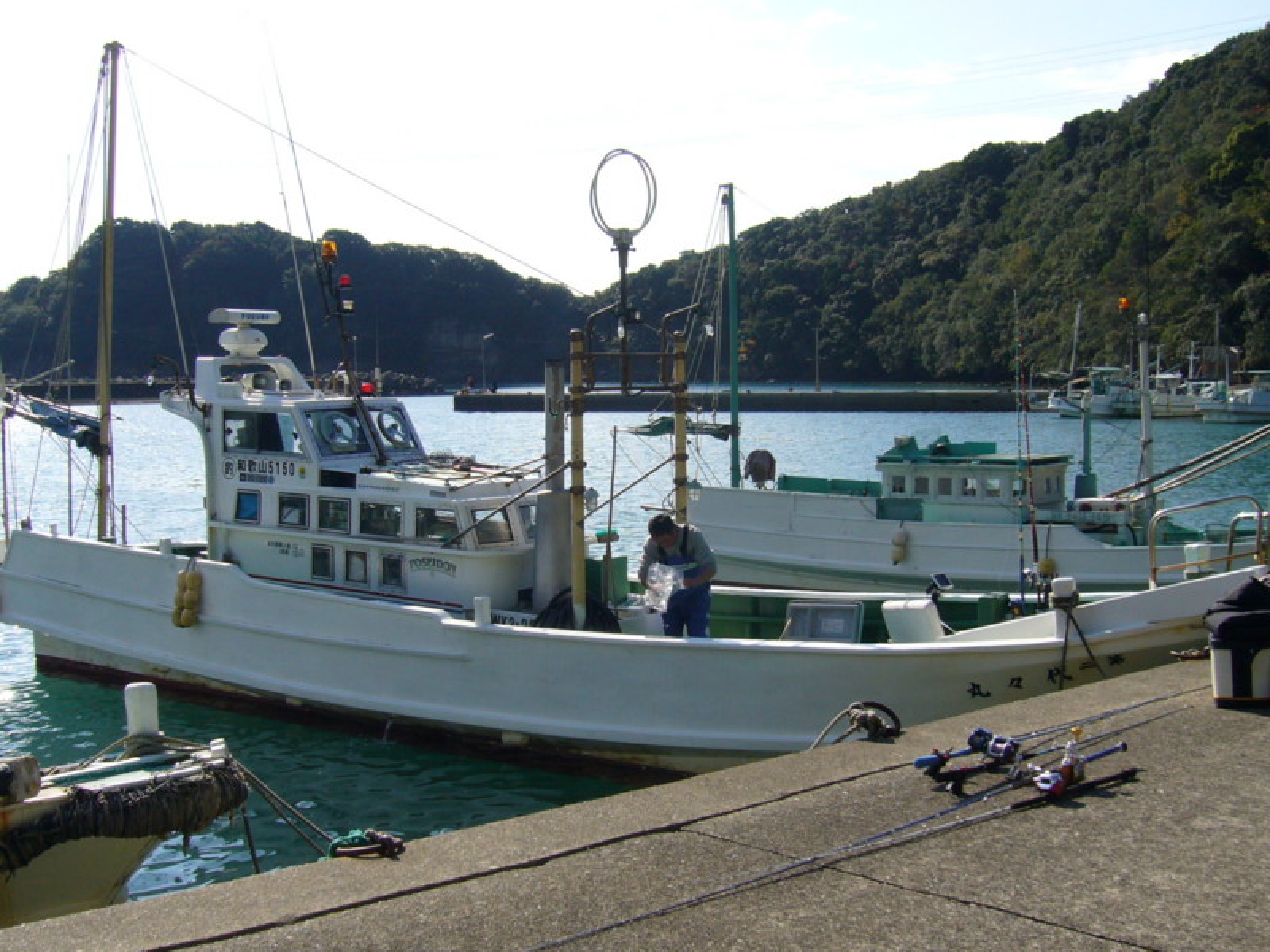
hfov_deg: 42.9
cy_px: 476
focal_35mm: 44
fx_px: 1614
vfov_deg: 32.9
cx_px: 635
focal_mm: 5.8
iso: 80
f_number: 5.6
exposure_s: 1/400
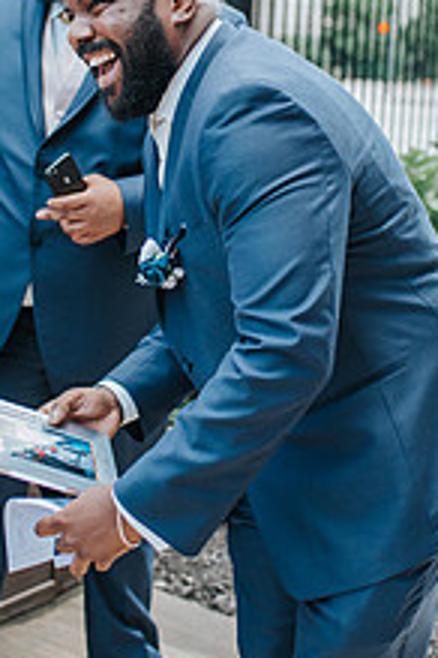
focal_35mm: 72
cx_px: 231
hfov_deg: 18.9
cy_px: 225
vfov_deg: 27.9
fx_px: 1314
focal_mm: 35
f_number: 2.2
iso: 500
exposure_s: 1/800
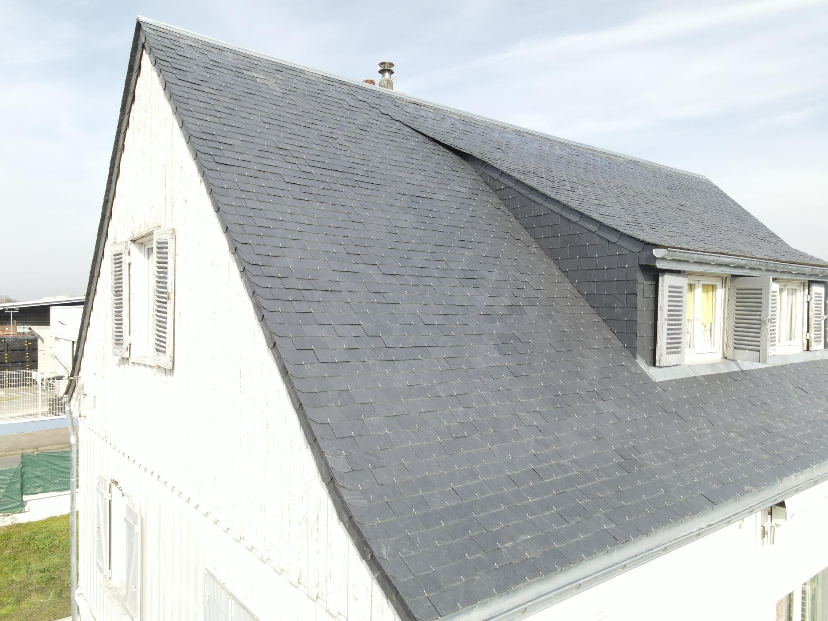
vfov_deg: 56.8
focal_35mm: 24
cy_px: 310
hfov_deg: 71.6
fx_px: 574
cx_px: 414
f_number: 2.8
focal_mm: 4.5
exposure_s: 1/15
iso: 100
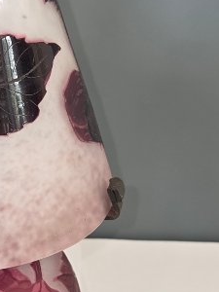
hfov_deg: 15.6
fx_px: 776
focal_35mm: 92
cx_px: -33
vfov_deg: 21.3
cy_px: 126
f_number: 1.8
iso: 250
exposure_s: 1/60
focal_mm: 5.4
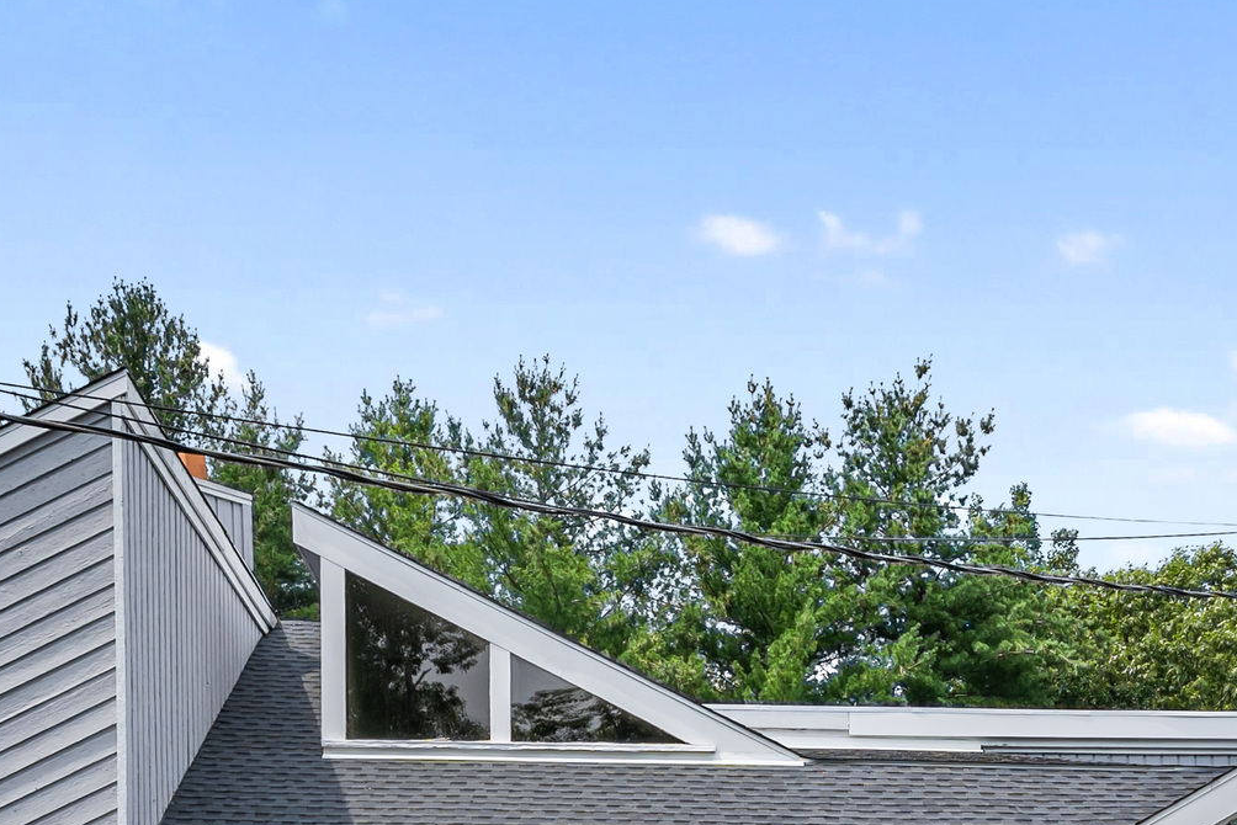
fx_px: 1787
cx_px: 636
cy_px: 791
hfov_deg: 38.2
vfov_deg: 25.0
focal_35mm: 52
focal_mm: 17
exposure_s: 1/800
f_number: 8
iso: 320
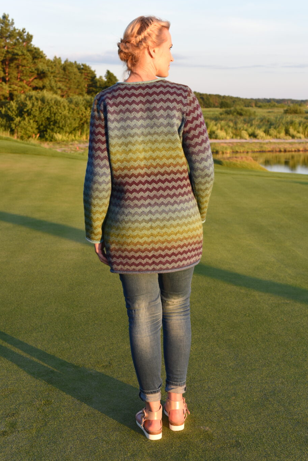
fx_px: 705
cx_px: 147
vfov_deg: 36.2
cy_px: 214
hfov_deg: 24.6
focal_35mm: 55
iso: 400
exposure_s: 1/200
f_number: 7.1
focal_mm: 50
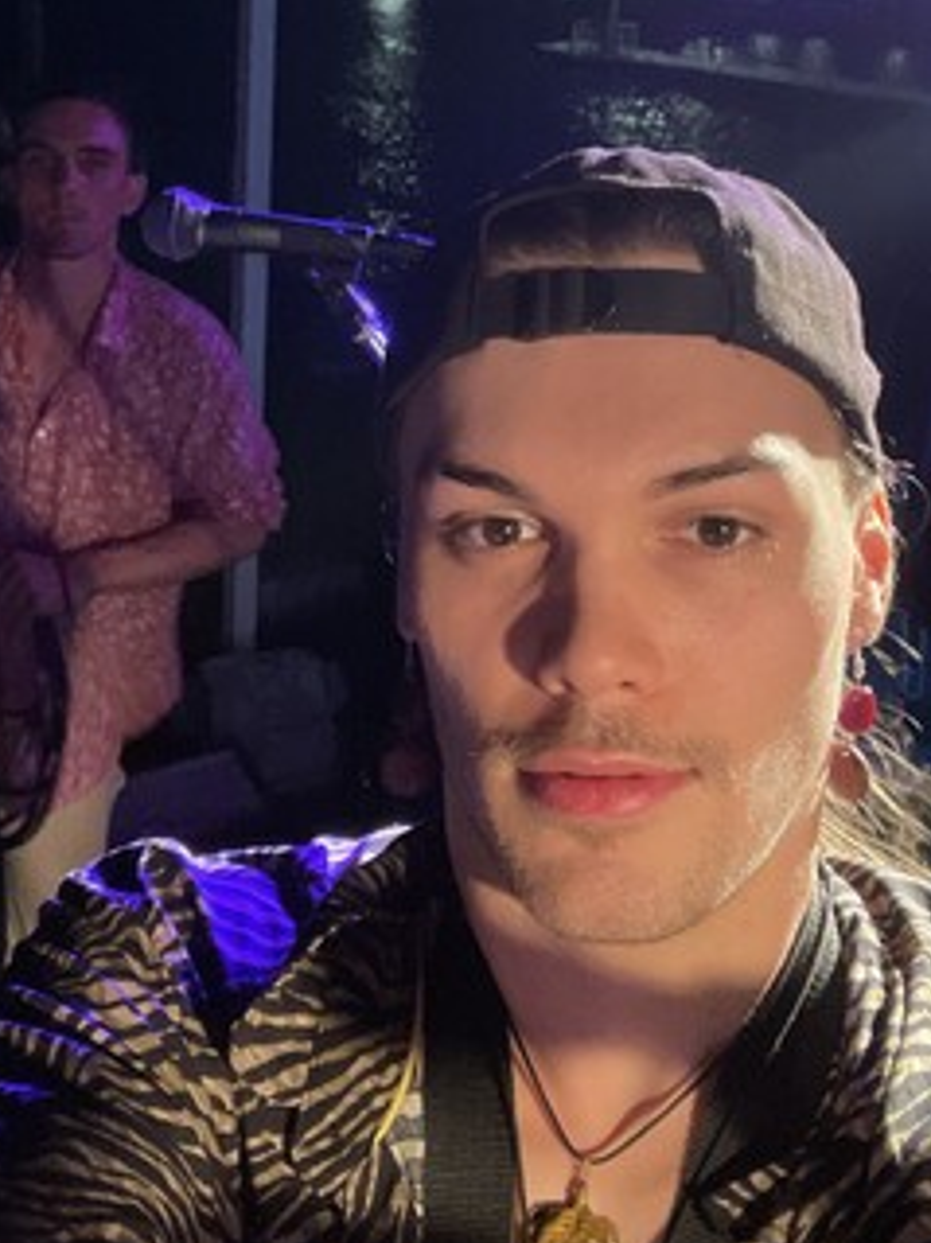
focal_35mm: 47
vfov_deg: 39.1
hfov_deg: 30.8
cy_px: 281
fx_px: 1687
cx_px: 419
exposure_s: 1/33
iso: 400
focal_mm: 2.71
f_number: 2.2
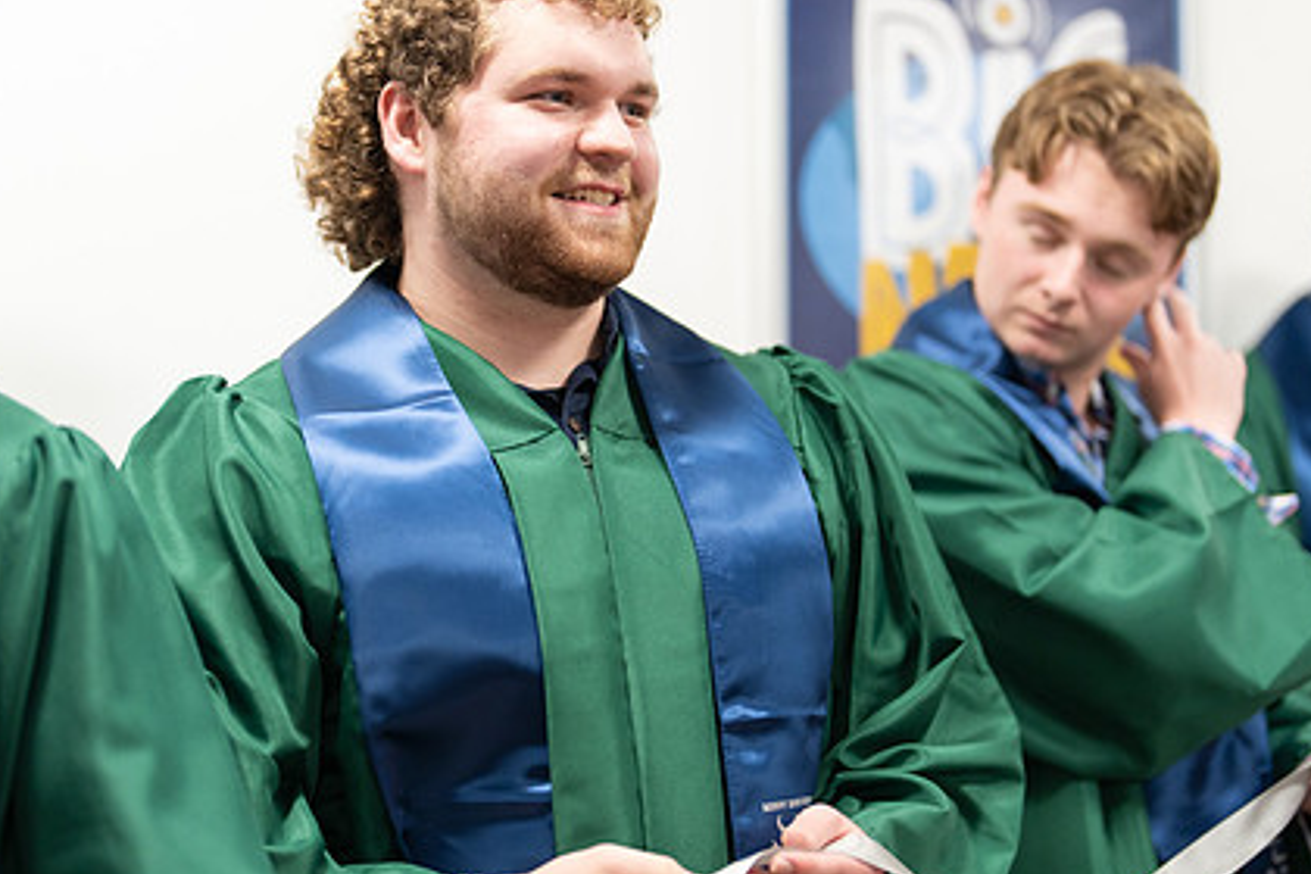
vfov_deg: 19.7
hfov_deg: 29.2
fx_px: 2513
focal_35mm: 69
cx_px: 584
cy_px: 420
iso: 500
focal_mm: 50
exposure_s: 1/320
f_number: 1.2
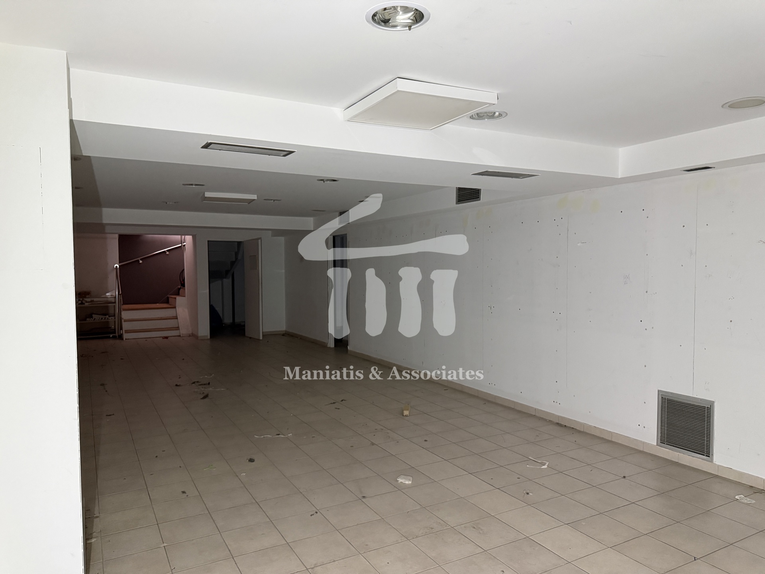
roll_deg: +0.5
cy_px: 287
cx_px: 382
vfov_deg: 56.8
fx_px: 530
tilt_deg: -1.5
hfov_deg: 71.6
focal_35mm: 24
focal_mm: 6.76
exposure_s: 1/60
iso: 640
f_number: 1.78
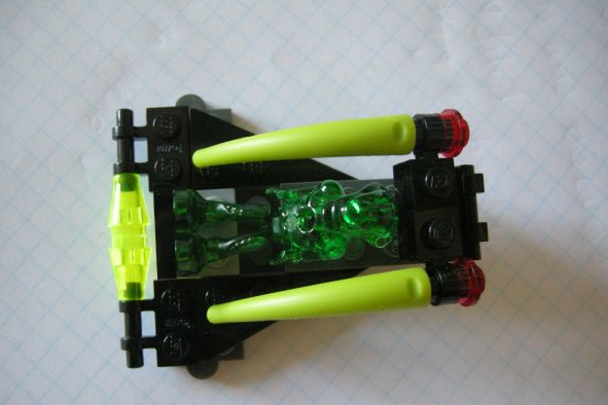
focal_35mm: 38
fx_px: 642
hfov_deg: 50.7
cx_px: 306
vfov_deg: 35.0
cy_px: 223
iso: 319
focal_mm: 7.5
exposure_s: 1/55.3
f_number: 2.7
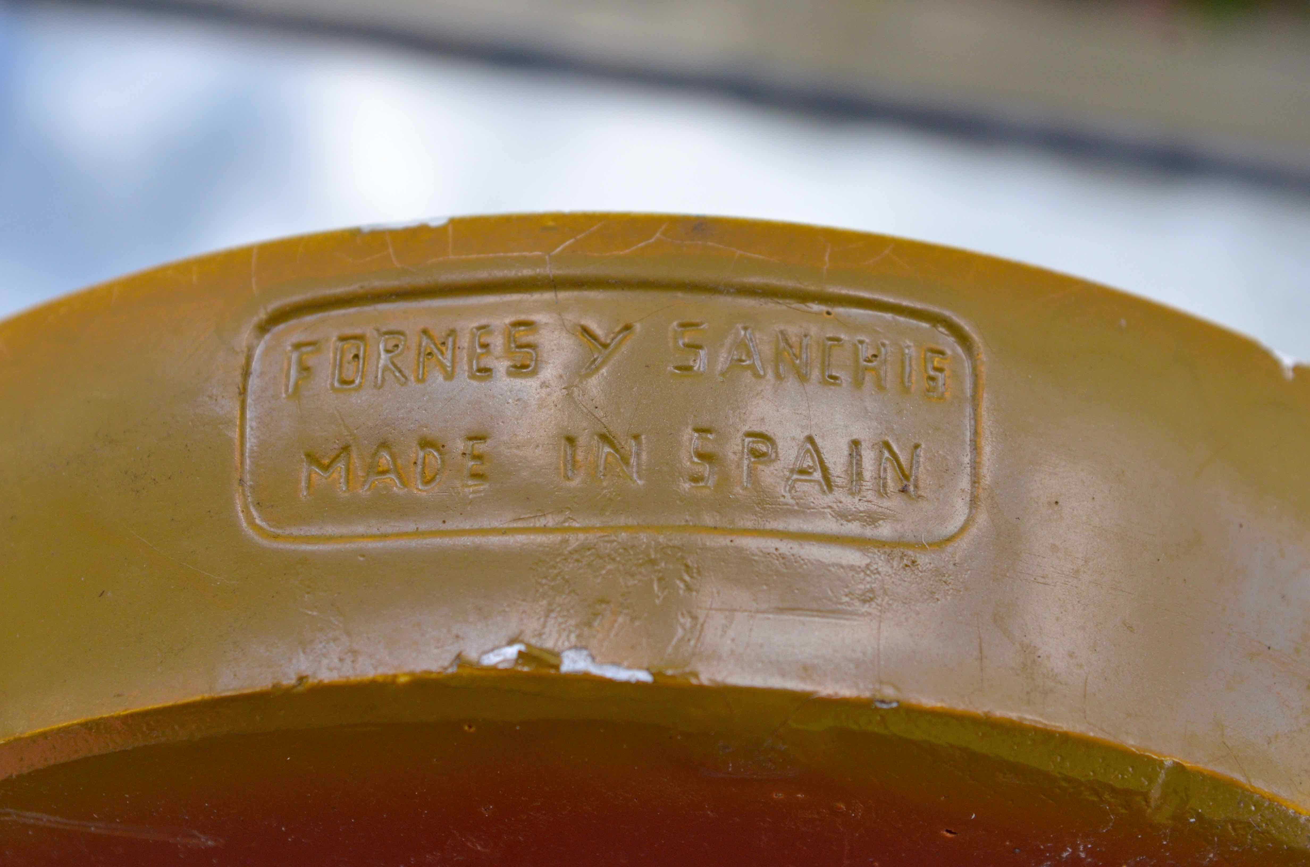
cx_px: 655
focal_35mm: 42
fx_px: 1525
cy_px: 434
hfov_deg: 46.5
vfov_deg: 31.8
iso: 800
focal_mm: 28
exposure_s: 1/320
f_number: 6.3
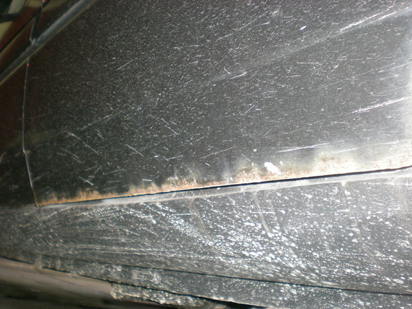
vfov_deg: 37.7
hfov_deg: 49.0
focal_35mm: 38
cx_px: 206
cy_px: 154
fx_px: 452
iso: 102
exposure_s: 1/60
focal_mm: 6.3
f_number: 3.1
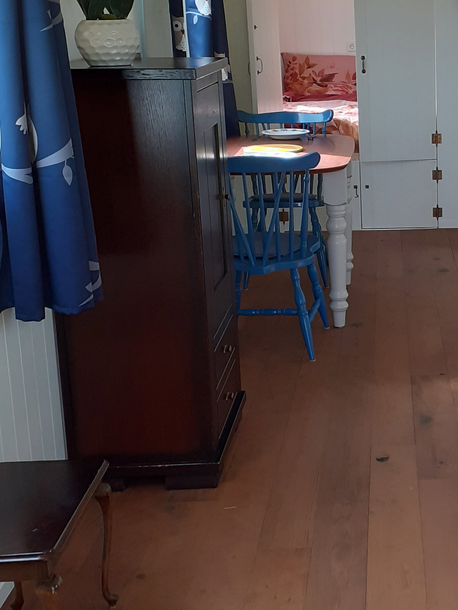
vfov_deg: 32.7
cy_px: 270
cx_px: 456
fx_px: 1041
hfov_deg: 23.8
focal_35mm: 59
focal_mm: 3.6
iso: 64
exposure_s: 1/120
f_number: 1.9
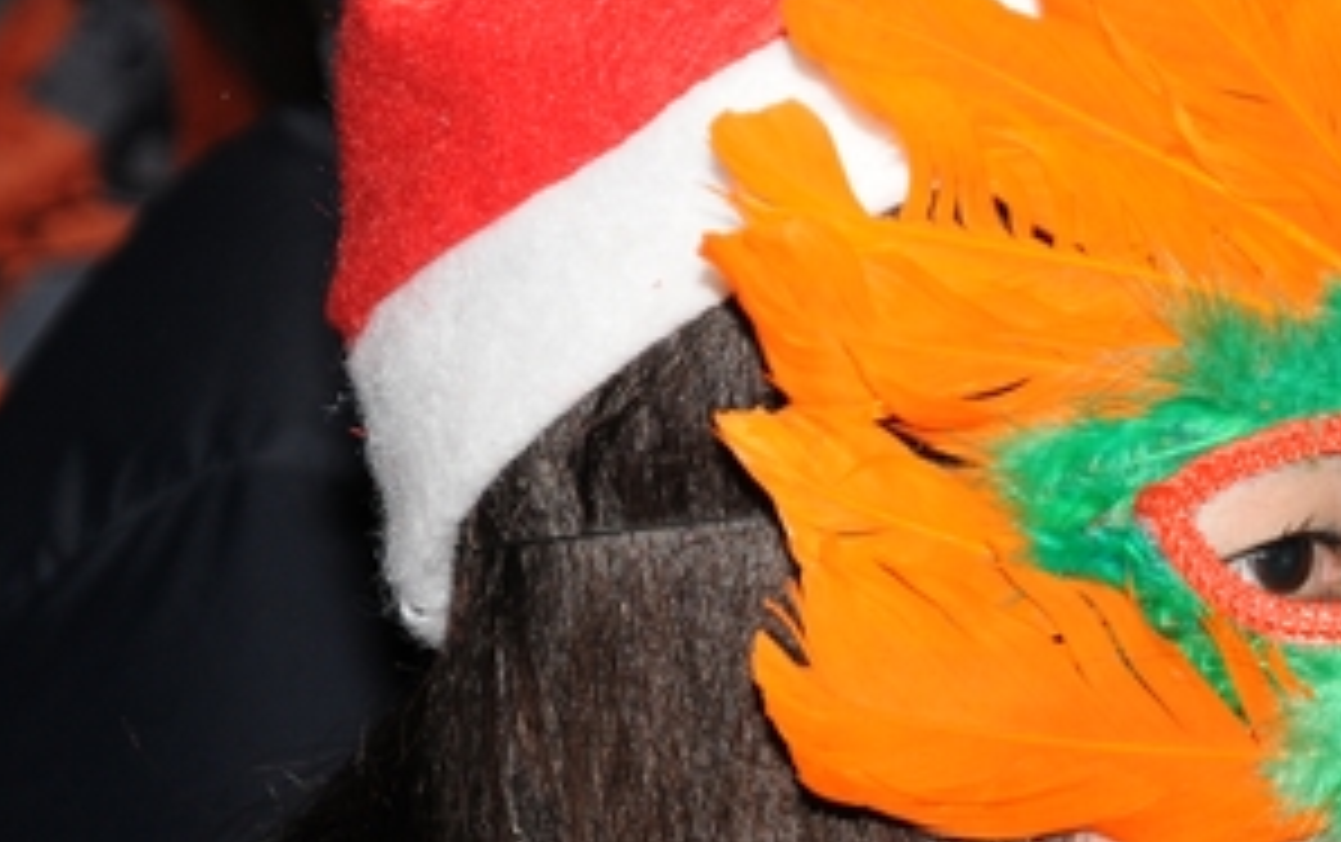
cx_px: 1539
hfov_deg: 6.9
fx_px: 11130
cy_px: 392
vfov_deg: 4.3
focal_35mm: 304
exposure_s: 1/125
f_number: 5.6
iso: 320
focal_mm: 85
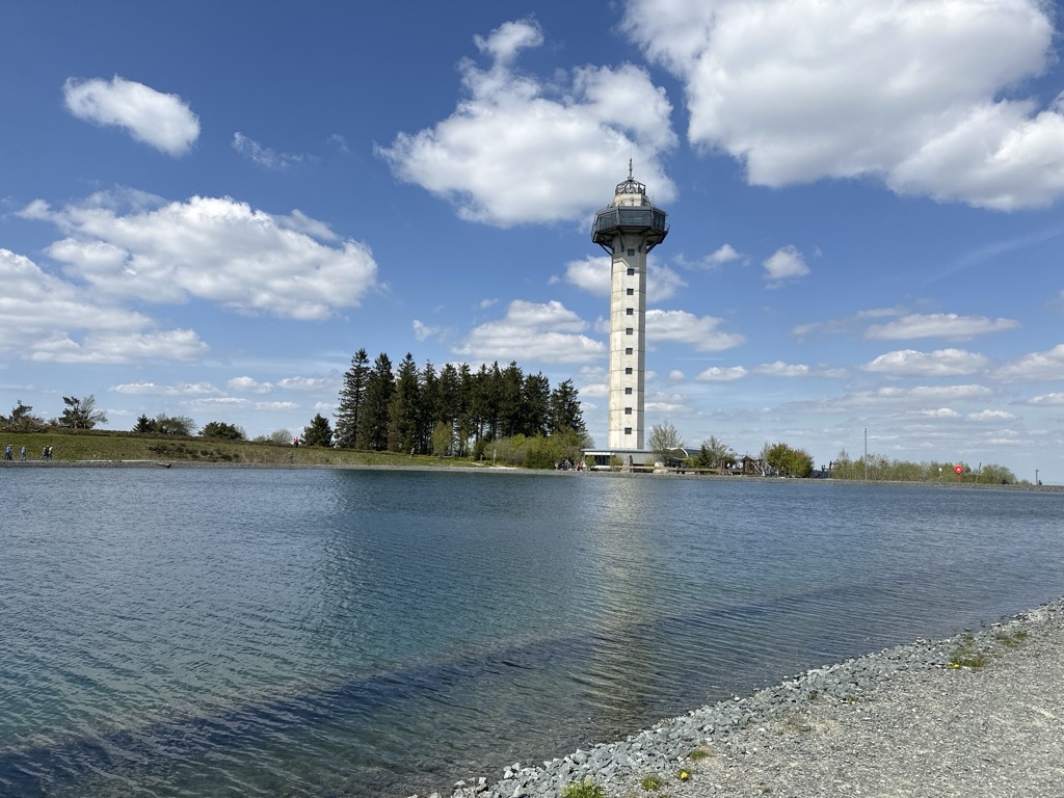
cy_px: 399
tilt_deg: +3.8
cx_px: 532
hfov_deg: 71.6
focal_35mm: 24
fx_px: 738
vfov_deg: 56.8
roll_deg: -0.8
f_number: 1.78
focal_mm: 6.86
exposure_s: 1/7576
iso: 80
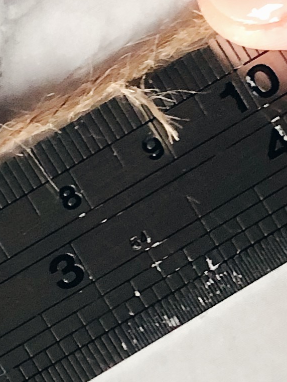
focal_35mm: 275
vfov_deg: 7.1
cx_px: -268
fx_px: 3038
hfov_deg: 5.3
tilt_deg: -84.4
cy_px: 526
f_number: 2.4
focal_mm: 6
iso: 100
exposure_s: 1/40
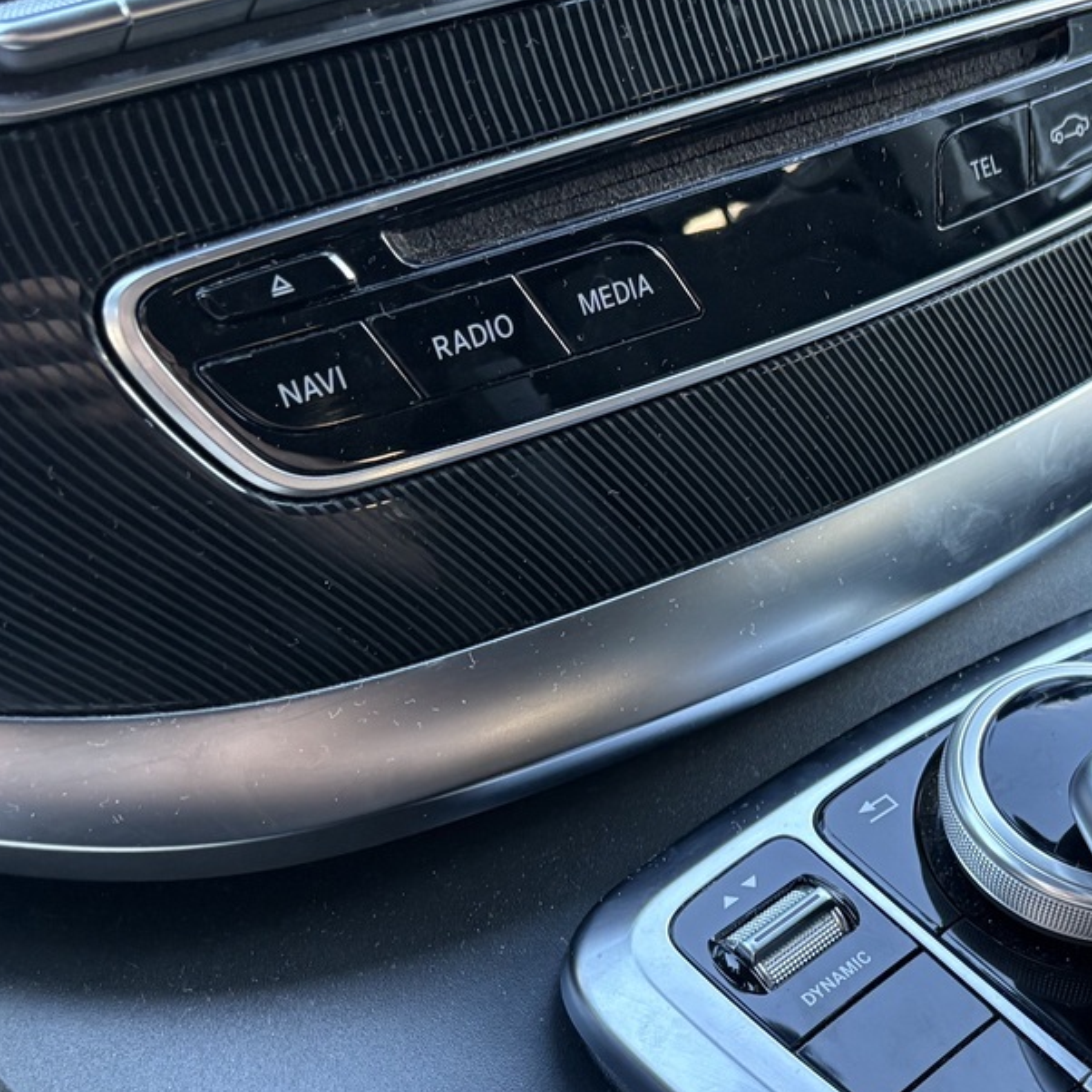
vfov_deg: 30.6
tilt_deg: -41.2
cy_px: 807
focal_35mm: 55
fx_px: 1963
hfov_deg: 29.2
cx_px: 1074
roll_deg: -0.7
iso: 160
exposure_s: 1/55
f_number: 1.6
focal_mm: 5.96
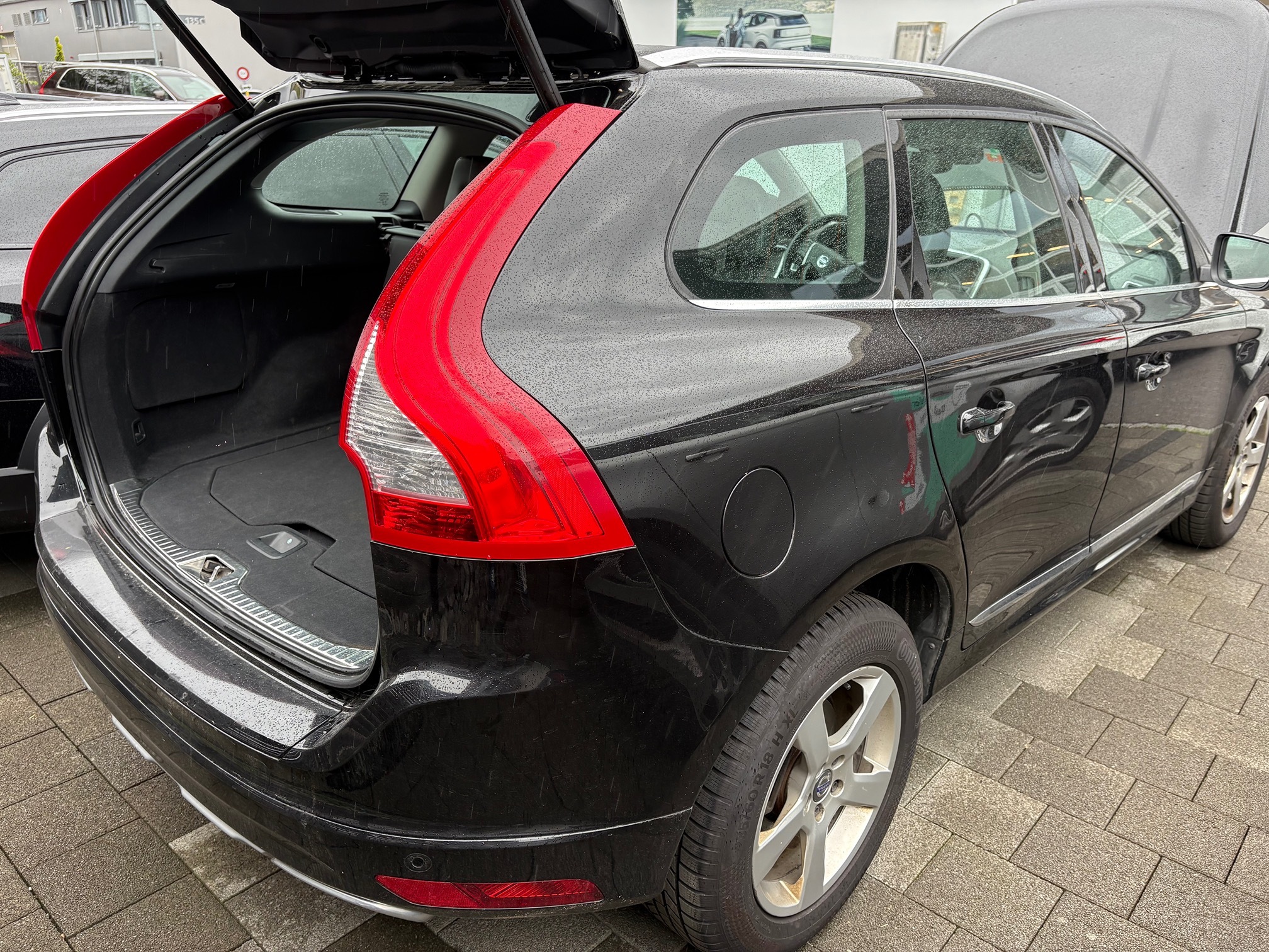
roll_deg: -0.8
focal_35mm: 26
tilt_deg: -21.3
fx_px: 953
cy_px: 476
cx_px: 634
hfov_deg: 67.3
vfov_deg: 53.1
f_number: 1.6
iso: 50
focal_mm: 5.96
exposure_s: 1/173
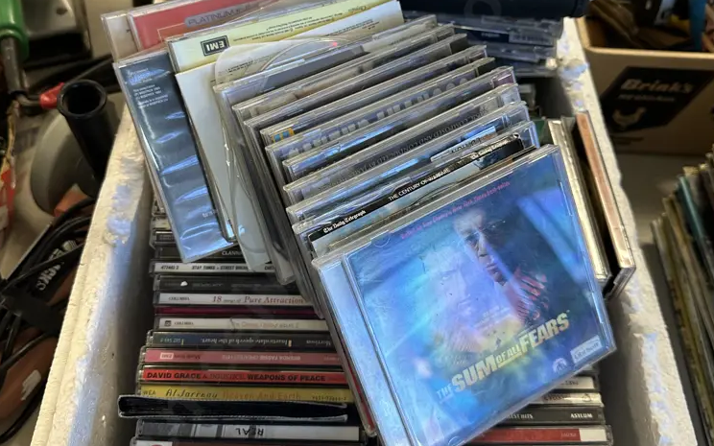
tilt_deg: -52.0
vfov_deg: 36.1
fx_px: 681
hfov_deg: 55.3
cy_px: 178
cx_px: 356
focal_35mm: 35
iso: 200
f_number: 1.78
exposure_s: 1/100
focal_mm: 6.86
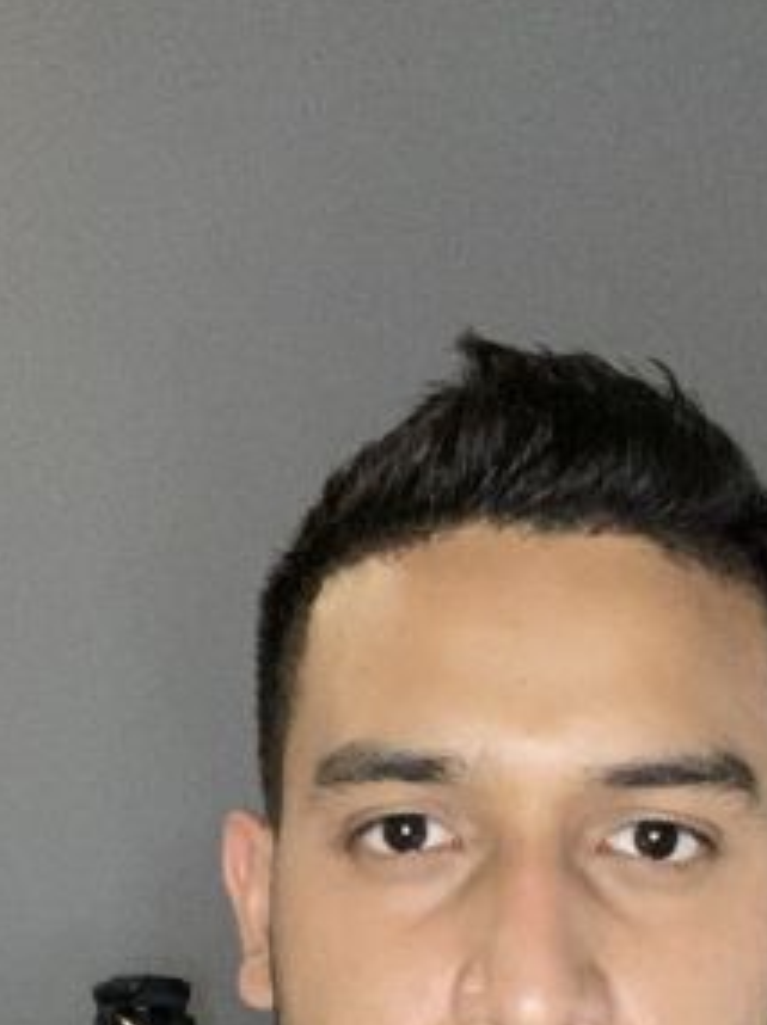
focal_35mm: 63
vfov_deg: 28.6
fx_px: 1864
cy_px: 1054
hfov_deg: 23.2
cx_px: 502
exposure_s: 1/27
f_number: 2.2
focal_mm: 2.71
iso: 400
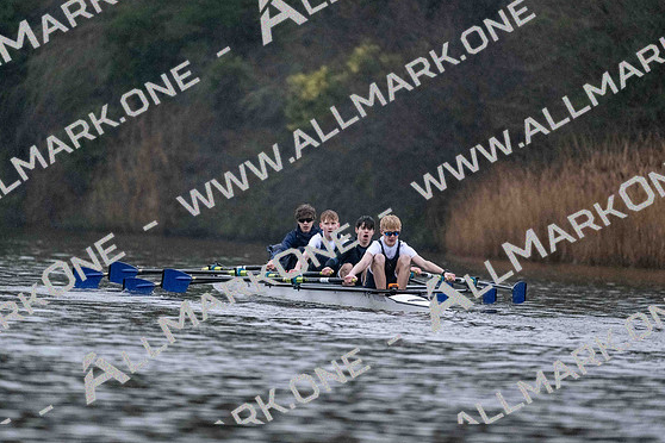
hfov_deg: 5.0
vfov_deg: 3.3
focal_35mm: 416
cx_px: 324
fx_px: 7684
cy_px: 220
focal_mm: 400
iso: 10000
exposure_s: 1/1600
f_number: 4.5
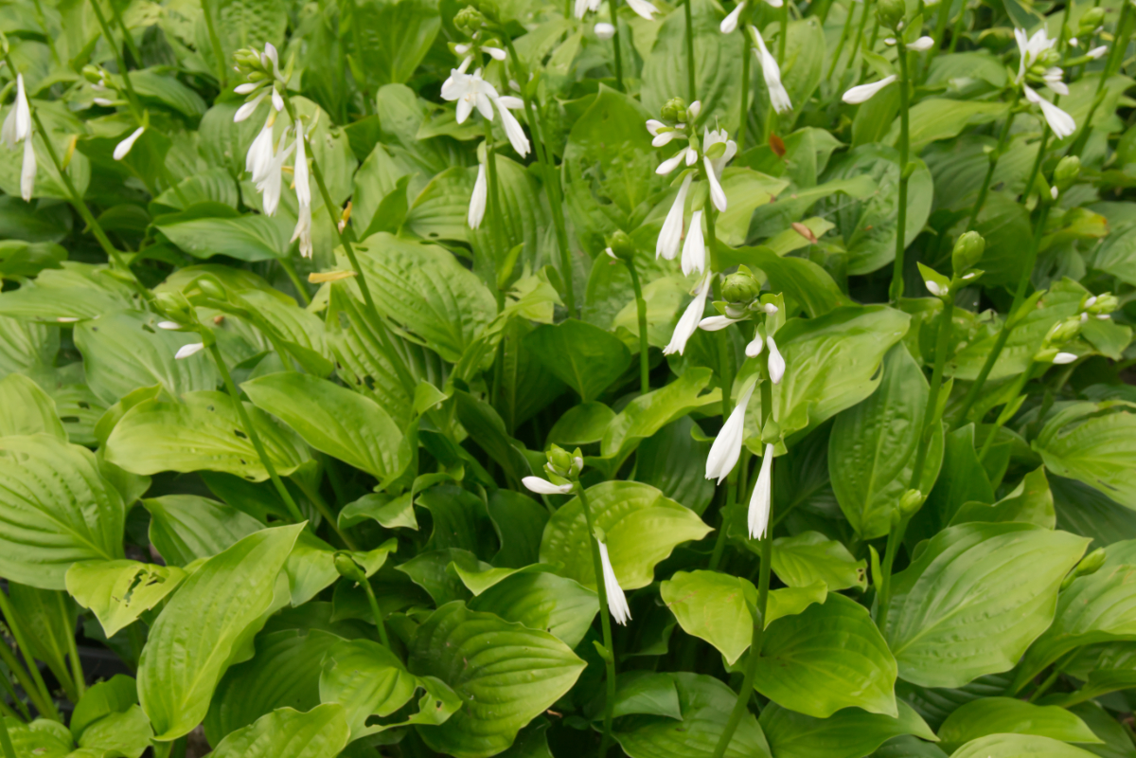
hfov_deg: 27.0
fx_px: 2366
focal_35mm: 75
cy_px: 379
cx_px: 568
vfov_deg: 18.2
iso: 1600
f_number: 11
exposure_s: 1/500
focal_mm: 50
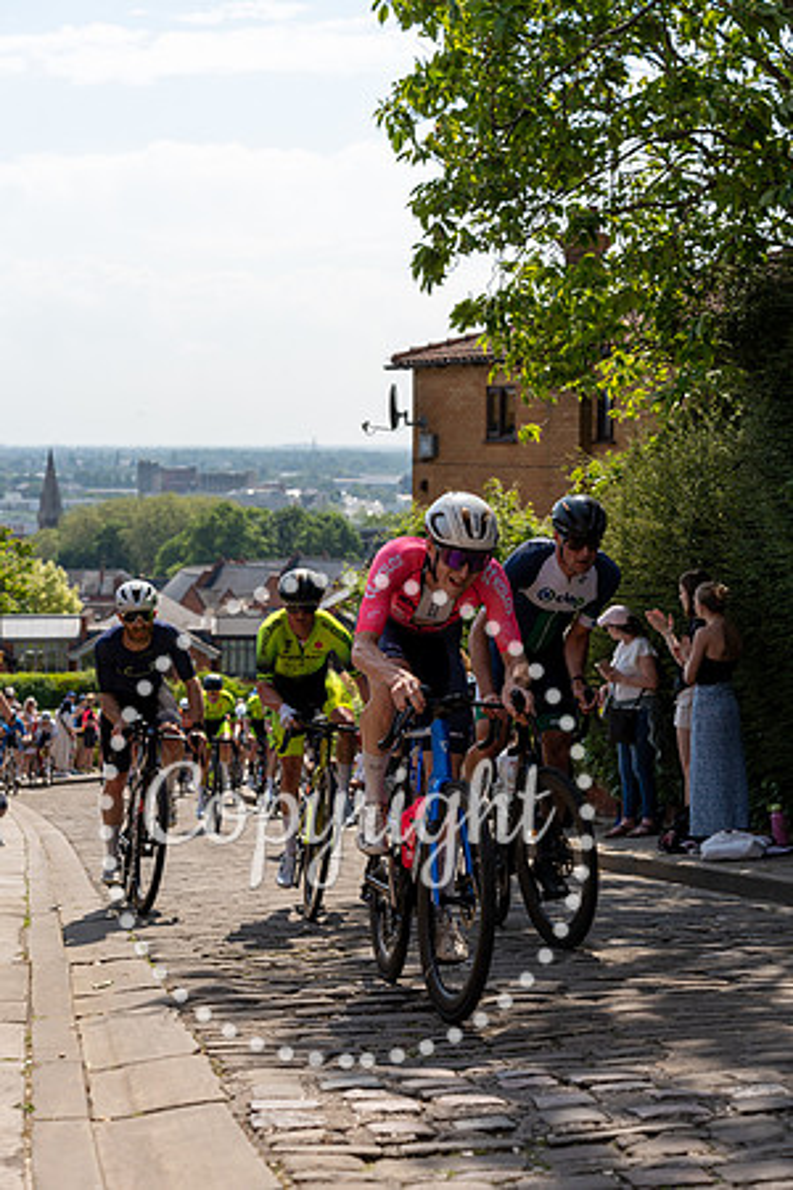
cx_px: 396
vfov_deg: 34.5
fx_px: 1916
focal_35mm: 58
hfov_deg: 23.4
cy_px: 595
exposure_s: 1/1000
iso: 100
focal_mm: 58
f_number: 4.5
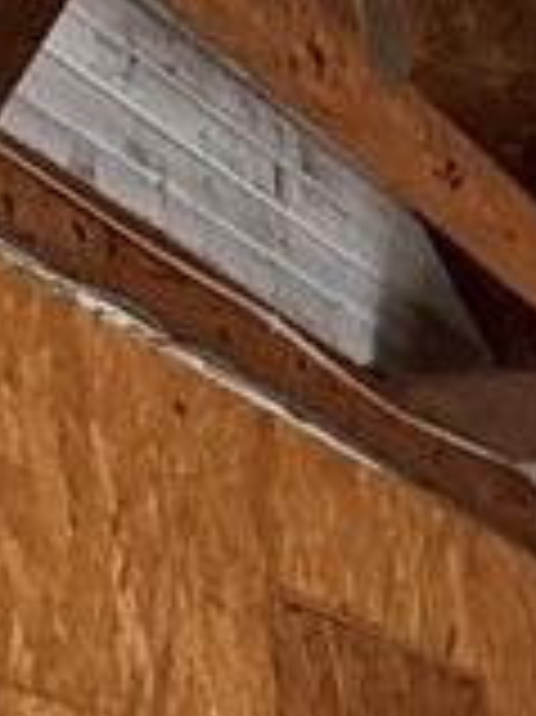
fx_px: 3204
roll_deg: +2.1
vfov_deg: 10.2
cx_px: 775
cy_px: 1977
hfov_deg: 9.3
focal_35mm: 155
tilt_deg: -10.3
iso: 1000
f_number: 1.78
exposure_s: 1/40
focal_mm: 6.76
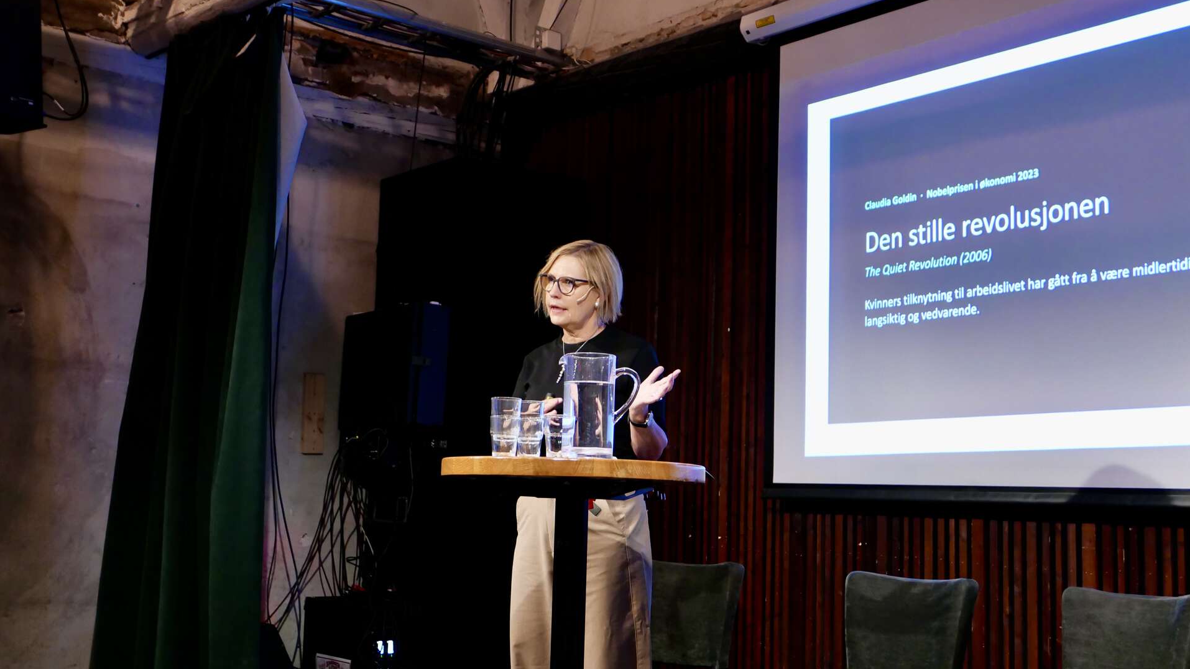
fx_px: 1483
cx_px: 596
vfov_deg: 25.4
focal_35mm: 47
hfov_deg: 43.7
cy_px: 302
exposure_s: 1/60
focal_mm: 19.5
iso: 1600
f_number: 2.6
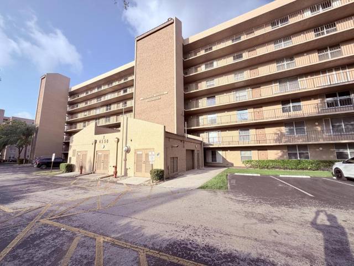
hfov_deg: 102.1
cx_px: 177
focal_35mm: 14
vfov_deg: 85.7
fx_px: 143
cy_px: 133
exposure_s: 1/770
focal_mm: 2.22
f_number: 2.2
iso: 32
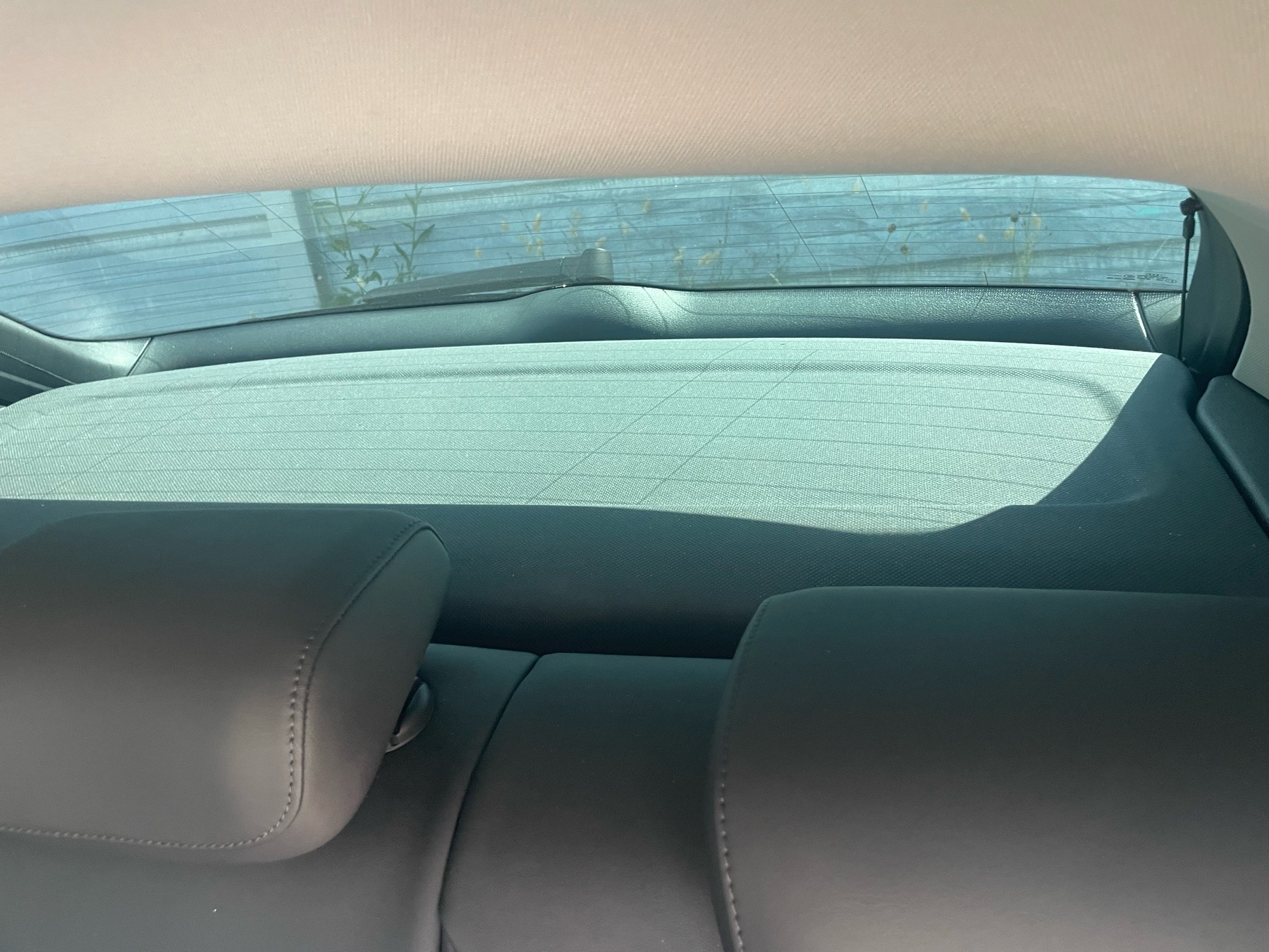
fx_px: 953
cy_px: 476
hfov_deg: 67.3
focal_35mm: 26
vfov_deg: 53.1
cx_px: 634
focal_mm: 4.2
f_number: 1.6
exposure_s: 1/91
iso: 125
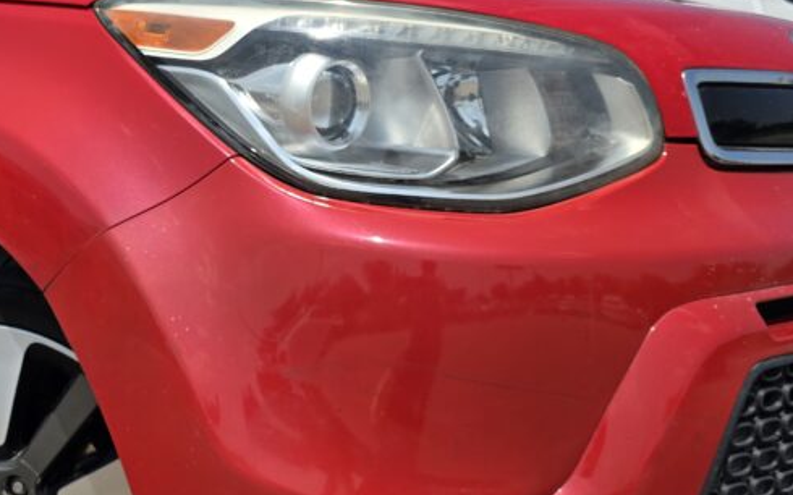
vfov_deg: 25.3
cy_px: 225
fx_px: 1102
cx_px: 225
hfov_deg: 38.8
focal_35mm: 51
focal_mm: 6.3
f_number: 1.7
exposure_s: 1/1265
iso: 12
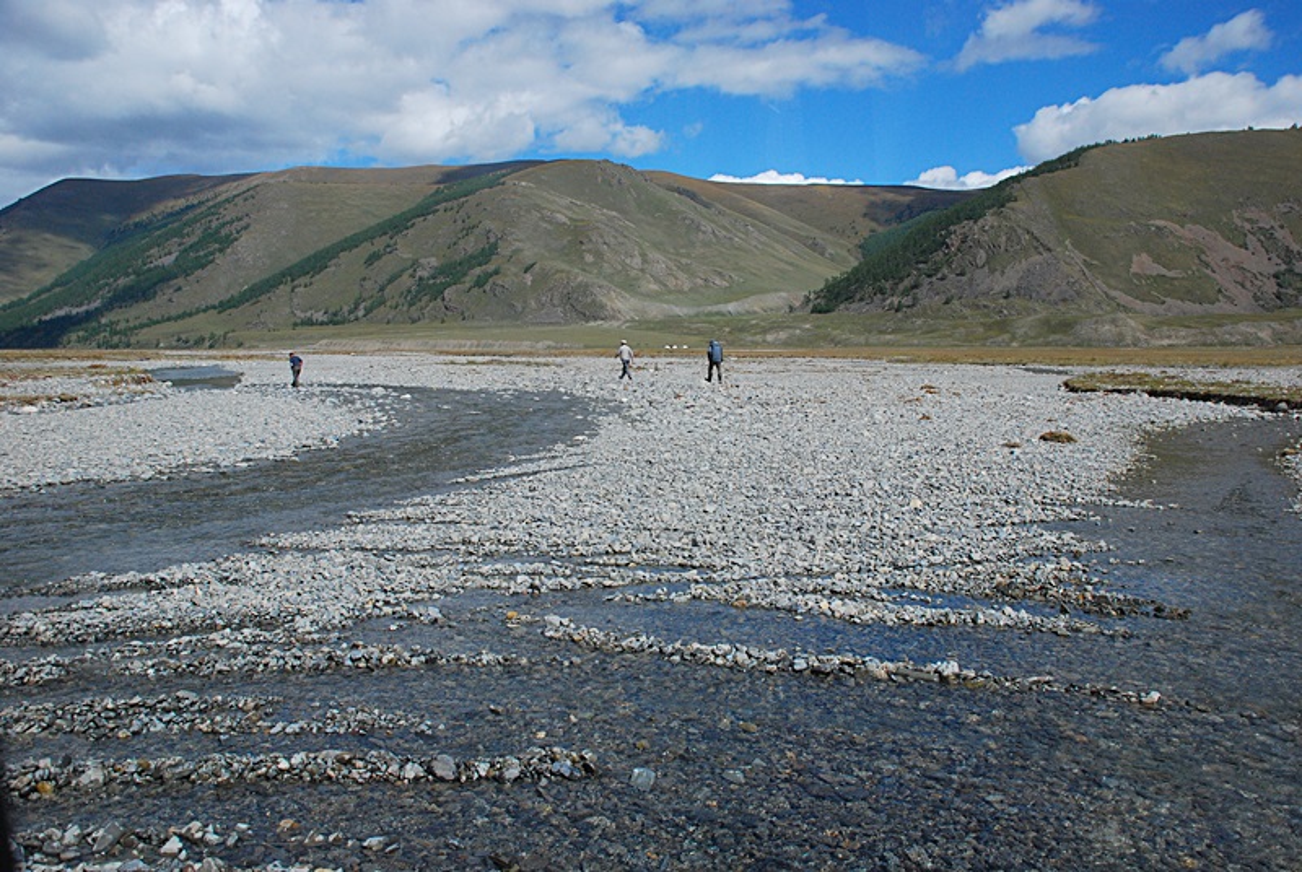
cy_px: 436
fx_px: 1195
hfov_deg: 57.2
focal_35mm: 33
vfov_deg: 40.1
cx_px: 651
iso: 400
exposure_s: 1/2500
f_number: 5.6
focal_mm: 22
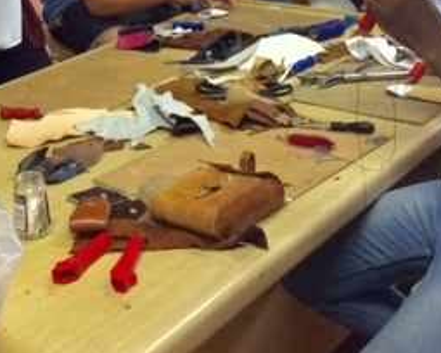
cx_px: 118
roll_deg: +2.6
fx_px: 927
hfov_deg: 26.5
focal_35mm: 71
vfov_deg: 20.4
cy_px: -48
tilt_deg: -10.1
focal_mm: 4.15
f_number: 2.2
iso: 160
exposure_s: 1/33
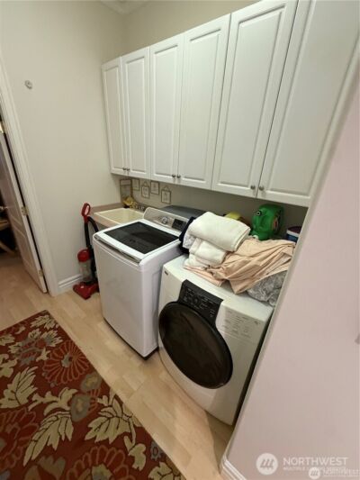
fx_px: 194
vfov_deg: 102.1
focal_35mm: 14
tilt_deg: -24.7
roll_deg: -2.4
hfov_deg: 85.7
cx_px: 180
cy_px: 240
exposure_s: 1/60
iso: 500
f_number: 2.2
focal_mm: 2.22
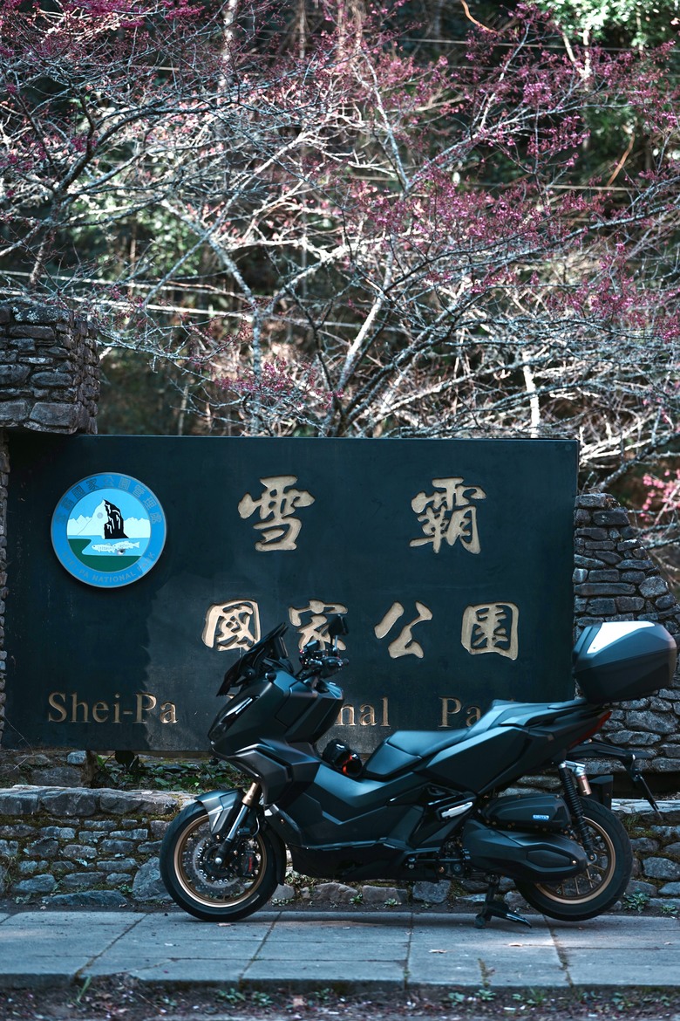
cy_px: 510
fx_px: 2266
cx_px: 340
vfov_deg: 25.4
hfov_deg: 17.1
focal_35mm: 80
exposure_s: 1/800
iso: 125
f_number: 2
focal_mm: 80
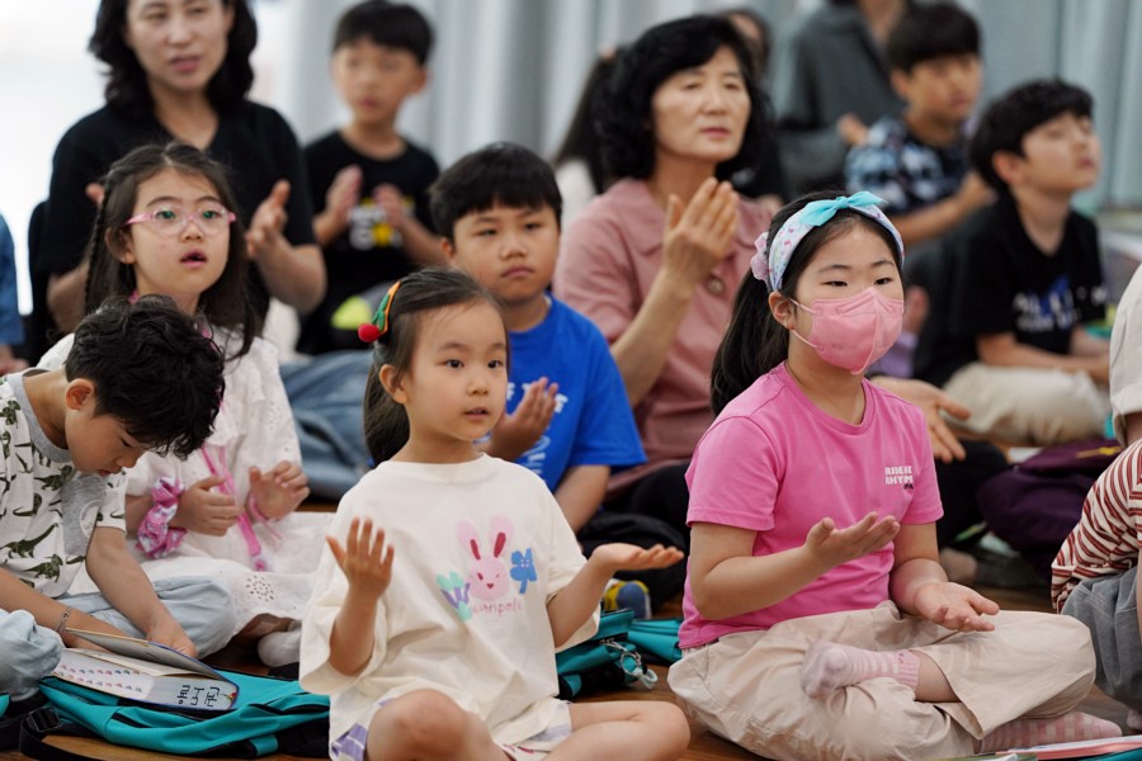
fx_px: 6344
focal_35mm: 200
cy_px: 380
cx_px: 571
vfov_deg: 6.9
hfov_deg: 10.3
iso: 1600
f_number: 3.5
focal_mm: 200
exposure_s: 1/250
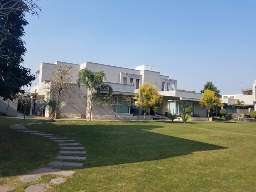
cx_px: 128
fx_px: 192
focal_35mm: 26
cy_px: 96
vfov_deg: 53.1
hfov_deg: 67.3
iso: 50
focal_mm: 4.25
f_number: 1.7
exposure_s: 1/2004
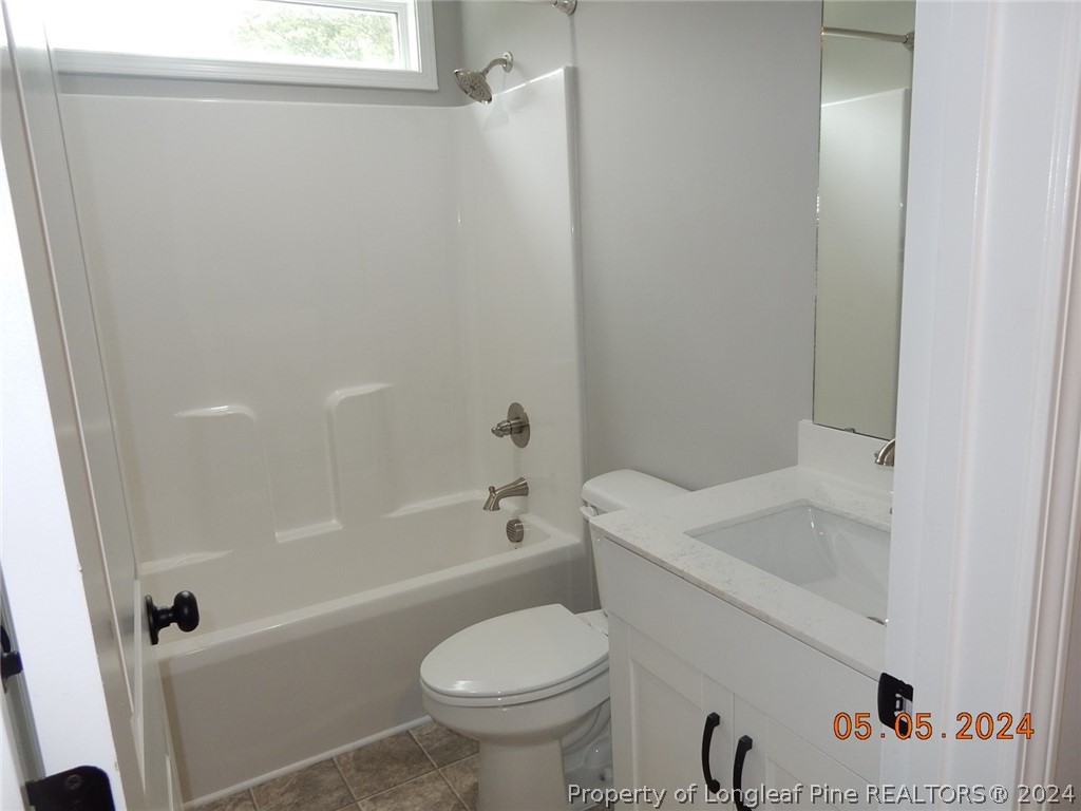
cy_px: 406
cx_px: 540
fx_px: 781
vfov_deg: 54.9
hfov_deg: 69.4
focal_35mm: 25
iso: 140
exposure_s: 1/30
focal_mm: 4.5
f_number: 3.7
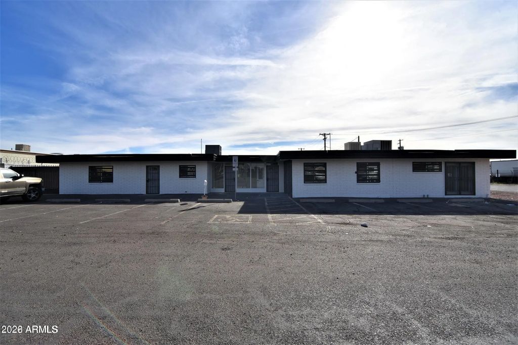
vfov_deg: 77.3
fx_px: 216
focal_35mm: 15
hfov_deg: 100.4
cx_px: 259
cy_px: 172
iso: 200
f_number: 11
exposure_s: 1/500
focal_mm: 15
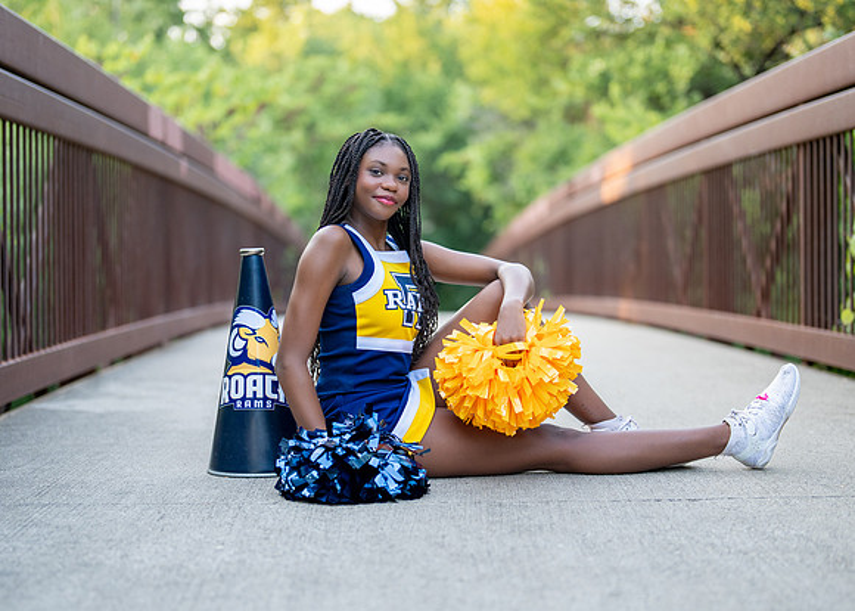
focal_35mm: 67
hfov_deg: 29.7
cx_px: 403
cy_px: 338
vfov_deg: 21.4
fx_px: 1614
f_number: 1.2
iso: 320
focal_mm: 50
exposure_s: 1/500
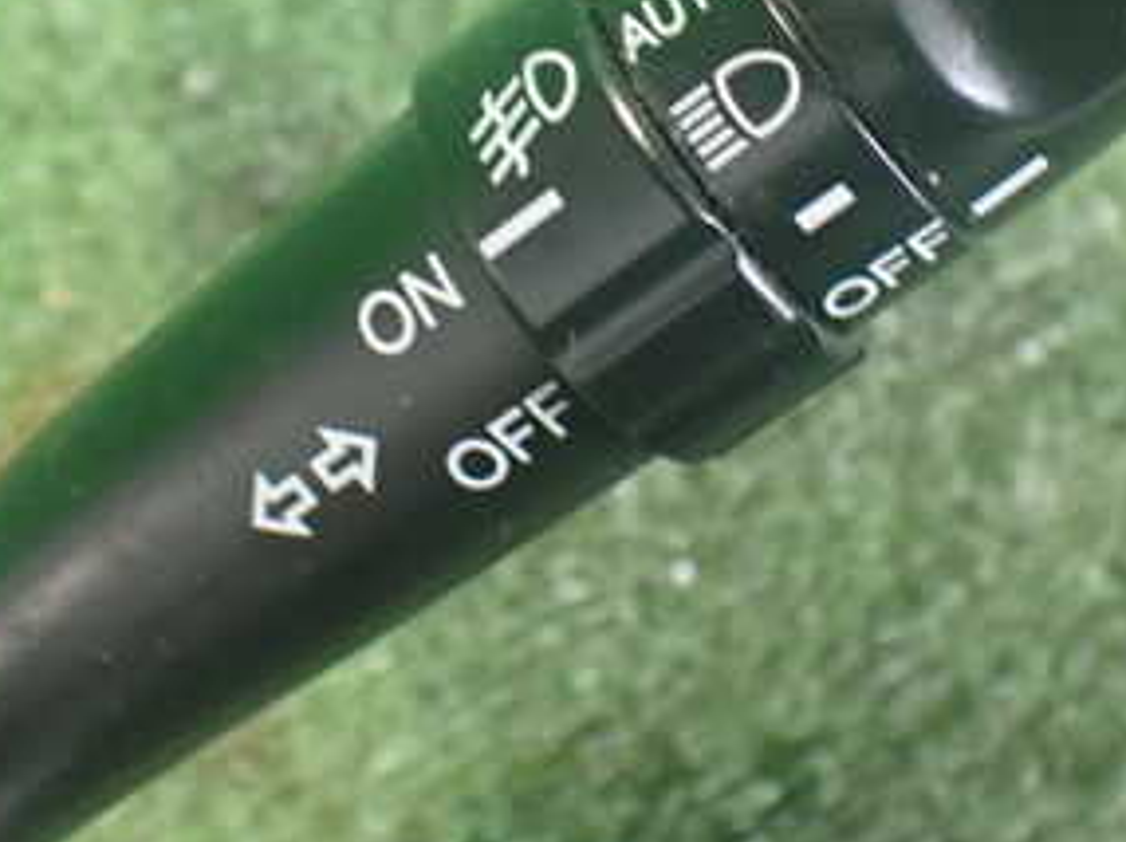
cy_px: 169
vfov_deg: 22.9
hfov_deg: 30.7
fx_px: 2048
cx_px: 622
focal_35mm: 63
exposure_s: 1/50
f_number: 2.3
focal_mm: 5.4
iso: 800
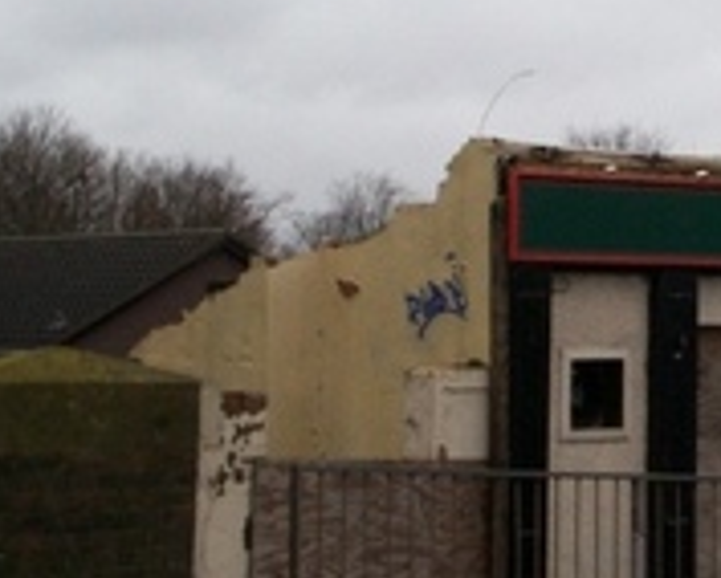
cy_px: 130
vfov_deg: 12.1
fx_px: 2713
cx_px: 876
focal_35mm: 127
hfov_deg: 14.6
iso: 100
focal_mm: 5.9
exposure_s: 1/89.3
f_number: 4.5
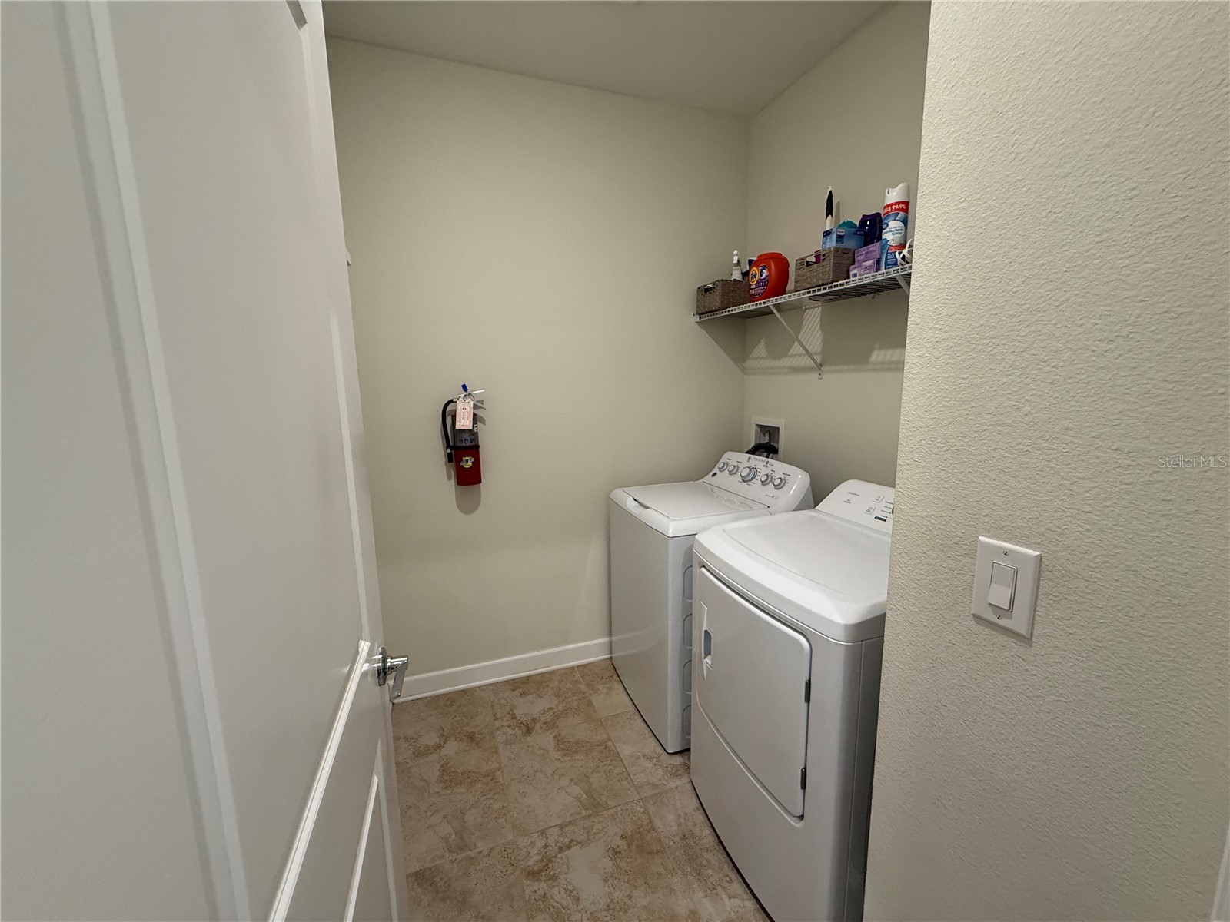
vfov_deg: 85.7
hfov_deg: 102.1
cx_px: 615
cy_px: 461
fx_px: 497
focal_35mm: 14
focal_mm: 2.22
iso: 200
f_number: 2.2
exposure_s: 1/60
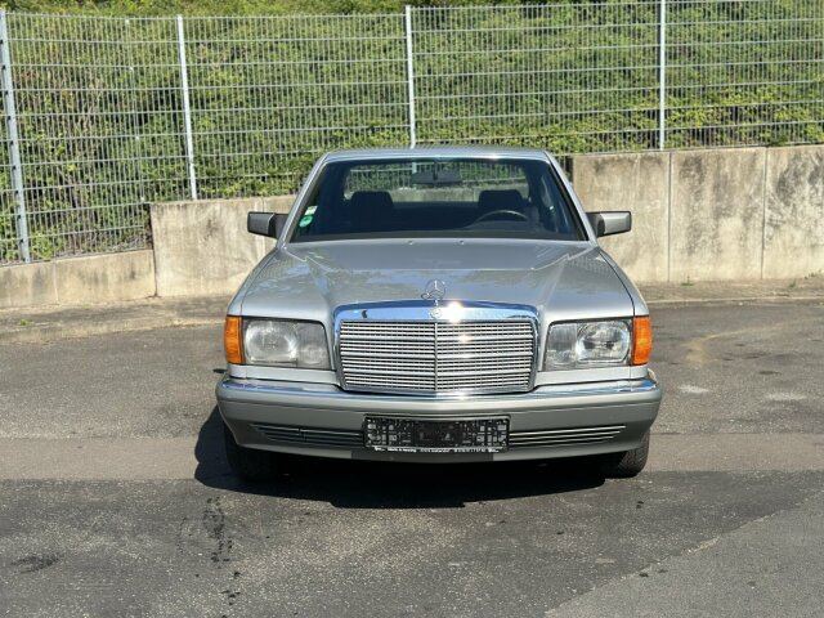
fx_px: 1143
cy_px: 309
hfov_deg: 39.7
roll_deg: +2.5
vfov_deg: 30.3
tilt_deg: -9.0
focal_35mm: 48
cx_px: 412
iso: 100
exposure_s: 1/4566
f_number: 1.78
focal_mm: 6.86
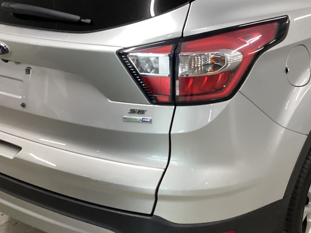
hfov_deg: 32.1
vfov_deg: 24.3
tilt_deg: -18.3
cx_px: 184
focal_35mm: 60
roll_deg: +0.4
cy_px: 70
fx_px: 539
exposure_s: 1/60
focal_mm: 3.3
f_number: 2.4
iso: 250
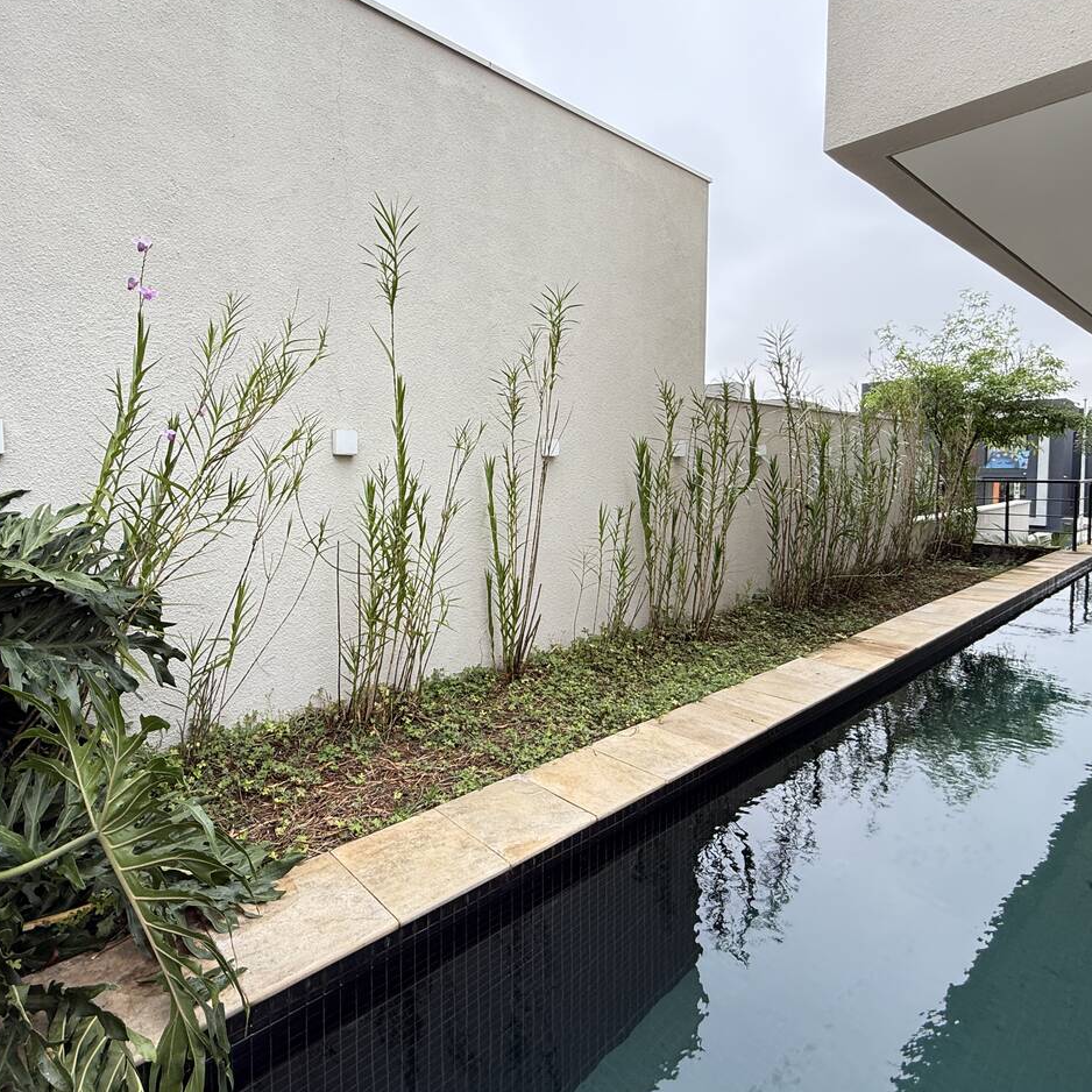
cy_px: 501
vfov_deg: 77.5
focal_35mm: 19
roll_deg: -0.1
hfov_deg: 77.4
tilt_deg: -2.7
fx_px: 678
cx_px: 487
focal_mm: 2.22
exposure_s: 1/103
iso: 64
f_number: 2.2
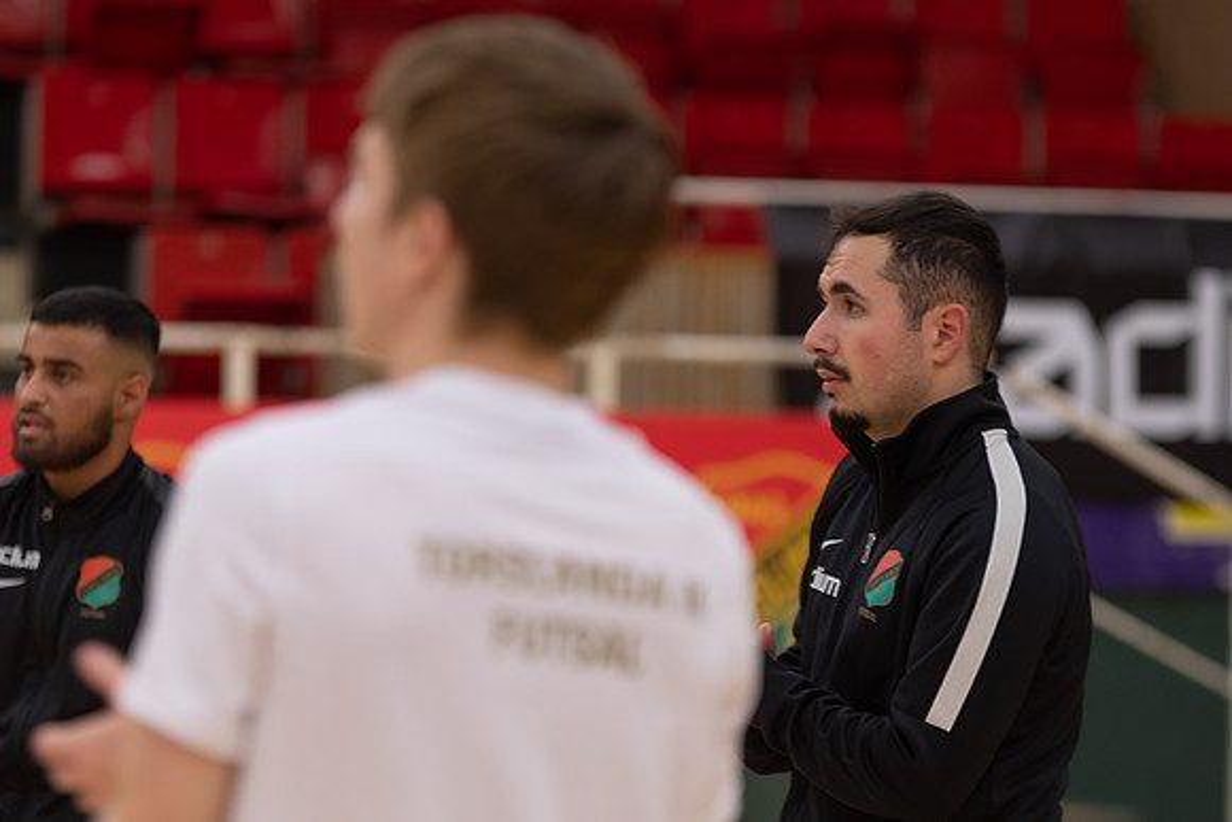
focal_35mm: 225
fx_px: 7701
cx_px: 616
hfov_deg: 9.1
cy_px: 411
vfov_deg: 6.1
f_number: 3.2
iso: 360
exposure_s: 1/250
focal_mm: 150
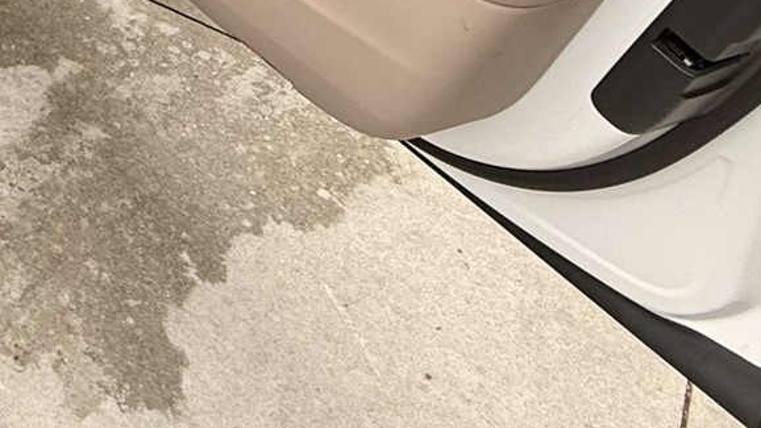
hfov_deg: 31.9
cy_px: -374
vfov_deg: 17.4
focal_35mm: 54
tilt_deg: -20.9
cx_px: -158
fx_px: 1090
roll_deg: +2.1
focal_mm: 2.22
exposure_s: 1/117
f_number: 2.2
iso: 64
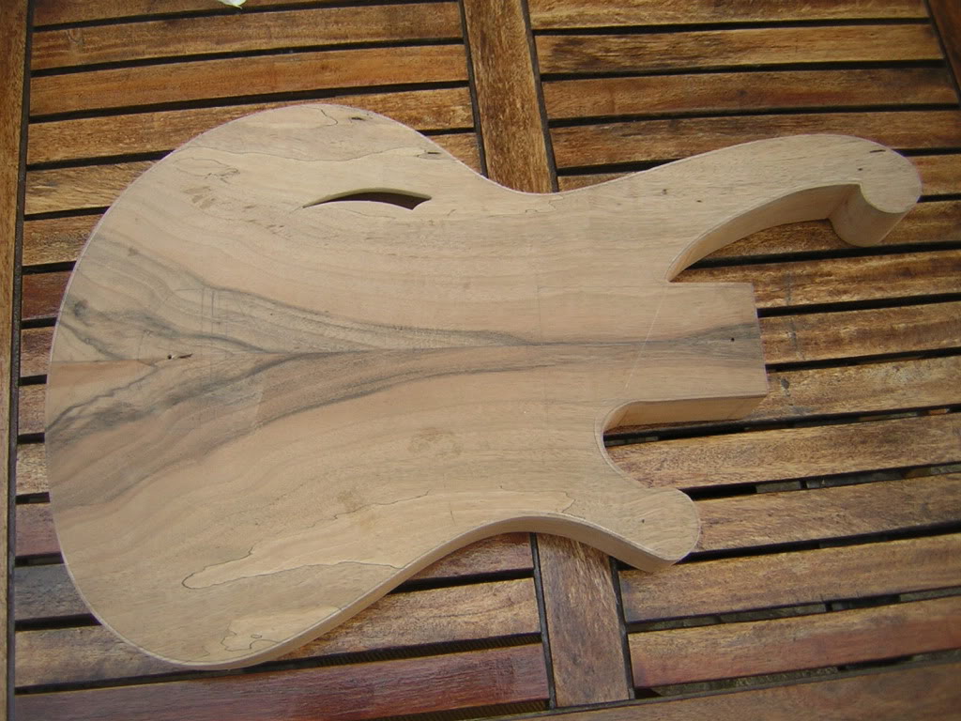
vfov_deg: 39.7
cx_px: 480
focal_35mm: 36
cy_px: 360
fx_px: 999
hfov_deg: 51.4
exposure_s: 1/102
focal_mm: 4.7
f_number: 2.6
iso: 50
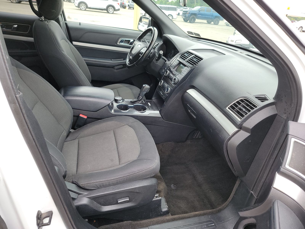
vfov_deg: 56.8
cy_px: 114
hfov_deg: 71.6
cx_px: 152
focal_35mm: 24
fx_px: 211
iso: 72
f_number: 1.8
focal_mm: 6.7
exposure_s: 1/119
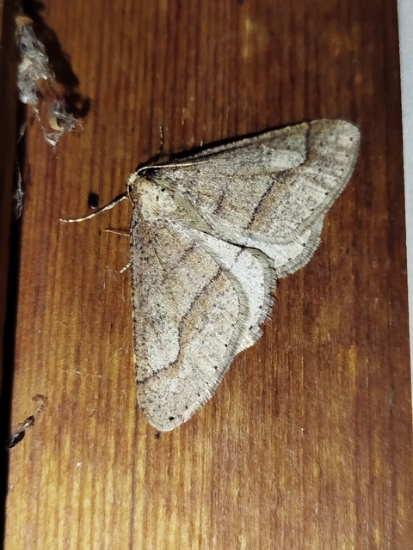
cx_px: 206
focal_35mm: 60
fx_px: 954
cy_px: 275
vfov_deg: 32.2
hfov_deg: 24.4
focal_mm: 5.31
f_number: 1.7
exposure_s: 1/50
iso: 100
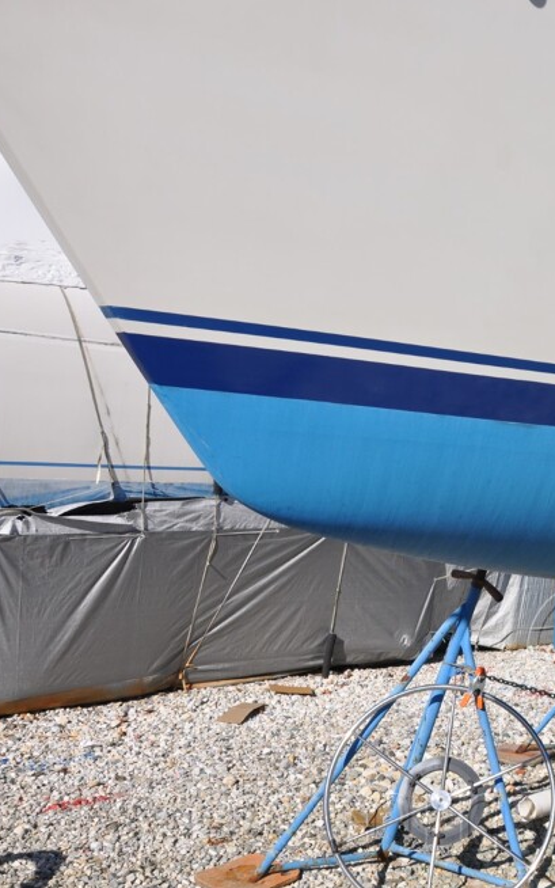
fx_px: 1016
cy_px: 440
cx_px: 597
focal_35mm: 42
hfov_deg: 28.1
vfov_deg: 47.2
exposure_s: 1/400
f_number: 10
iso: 200
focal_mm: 18
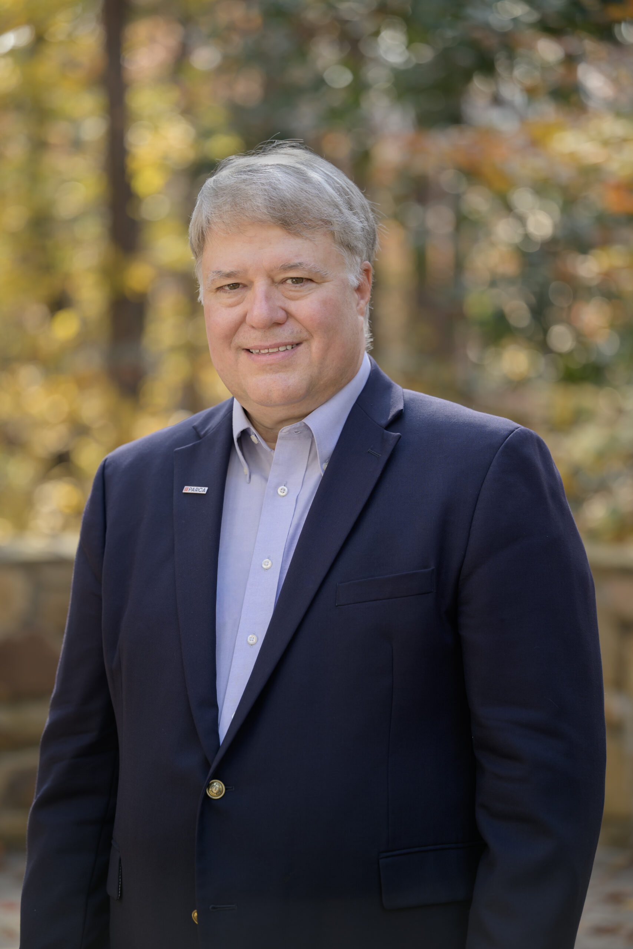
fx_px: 2611
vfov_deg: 20.6
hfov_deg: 13.8
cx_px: 316
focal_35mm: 99
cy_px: 474
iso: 100
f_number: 2.8
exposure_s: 1/200
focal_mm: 99
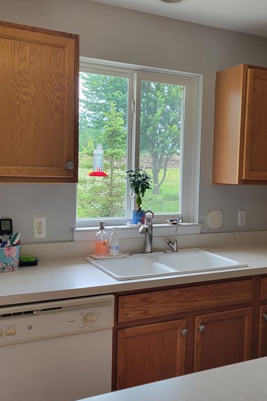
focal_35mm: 39
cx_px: 158
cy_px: 210
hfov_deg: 34.1
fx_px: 434
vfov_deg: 49.5
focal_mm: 5.4
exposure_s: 1/120
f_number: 1.8
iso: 64
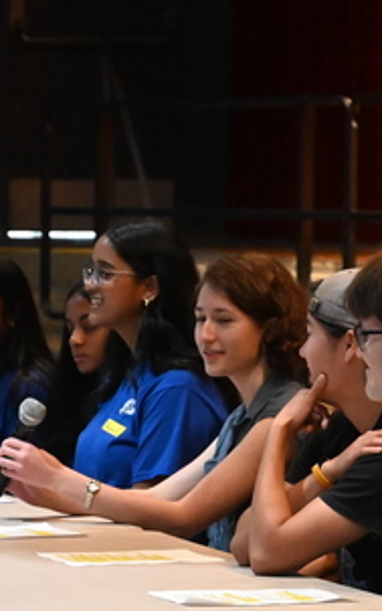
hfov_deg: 5.4
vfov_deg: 8.7
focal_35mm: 242
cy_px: 485
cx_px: 251
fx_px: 4027
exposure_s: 1/60
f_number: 4
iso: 8000
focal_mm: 70
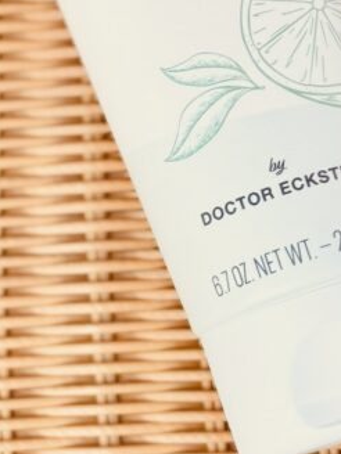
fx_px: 1970
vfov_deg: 13.0
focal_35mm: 150
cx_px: 130
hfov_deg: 9.9
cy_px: -11
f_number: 1.78
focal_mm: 6.76
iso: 64
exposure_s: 1/1869
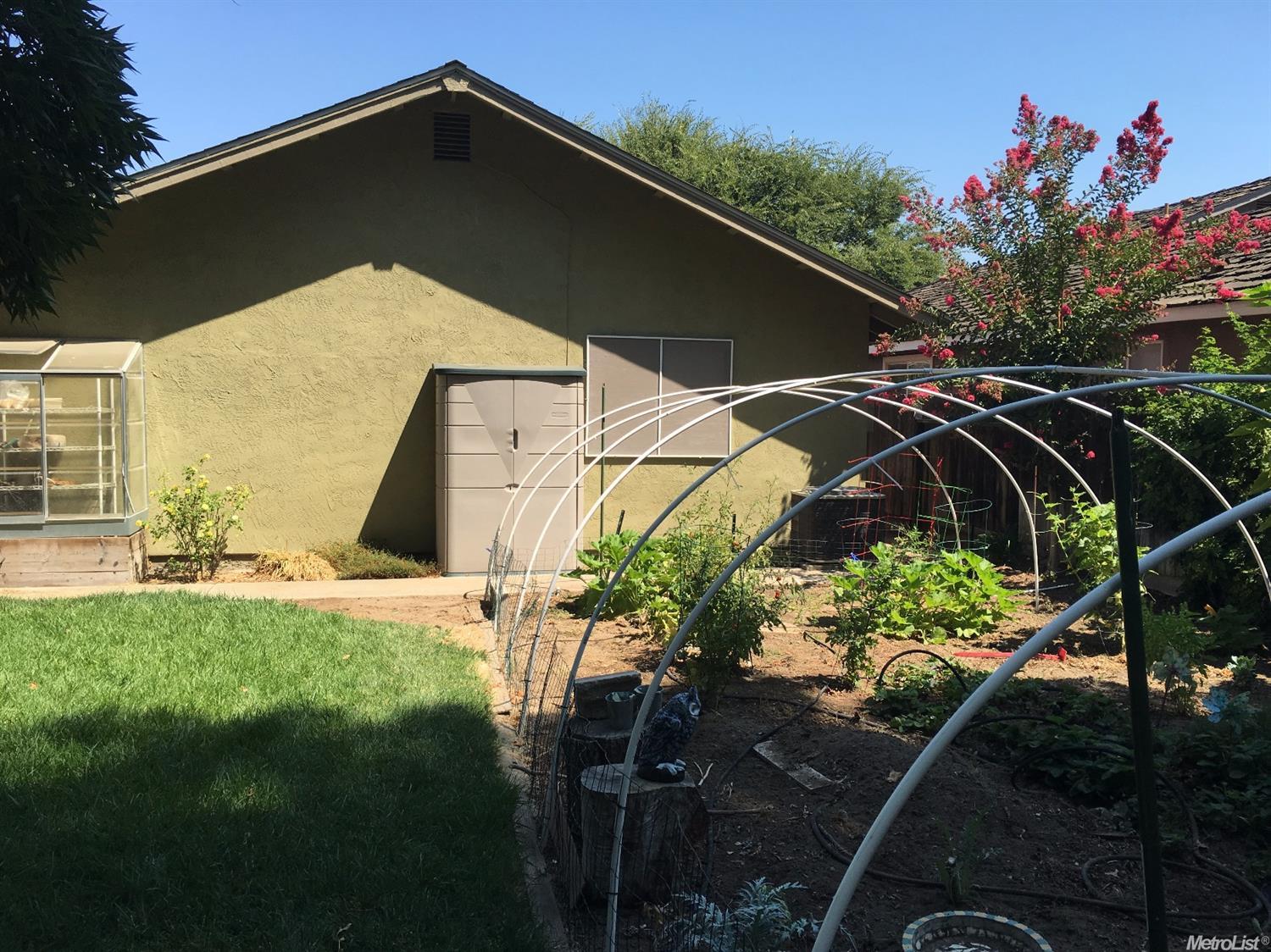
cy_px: 476
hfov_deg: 61.7
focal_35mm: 29
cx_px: 636
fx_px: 1064
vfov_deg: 48.2
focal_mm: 4.15
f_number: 2.2
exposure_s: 1/962
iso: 25
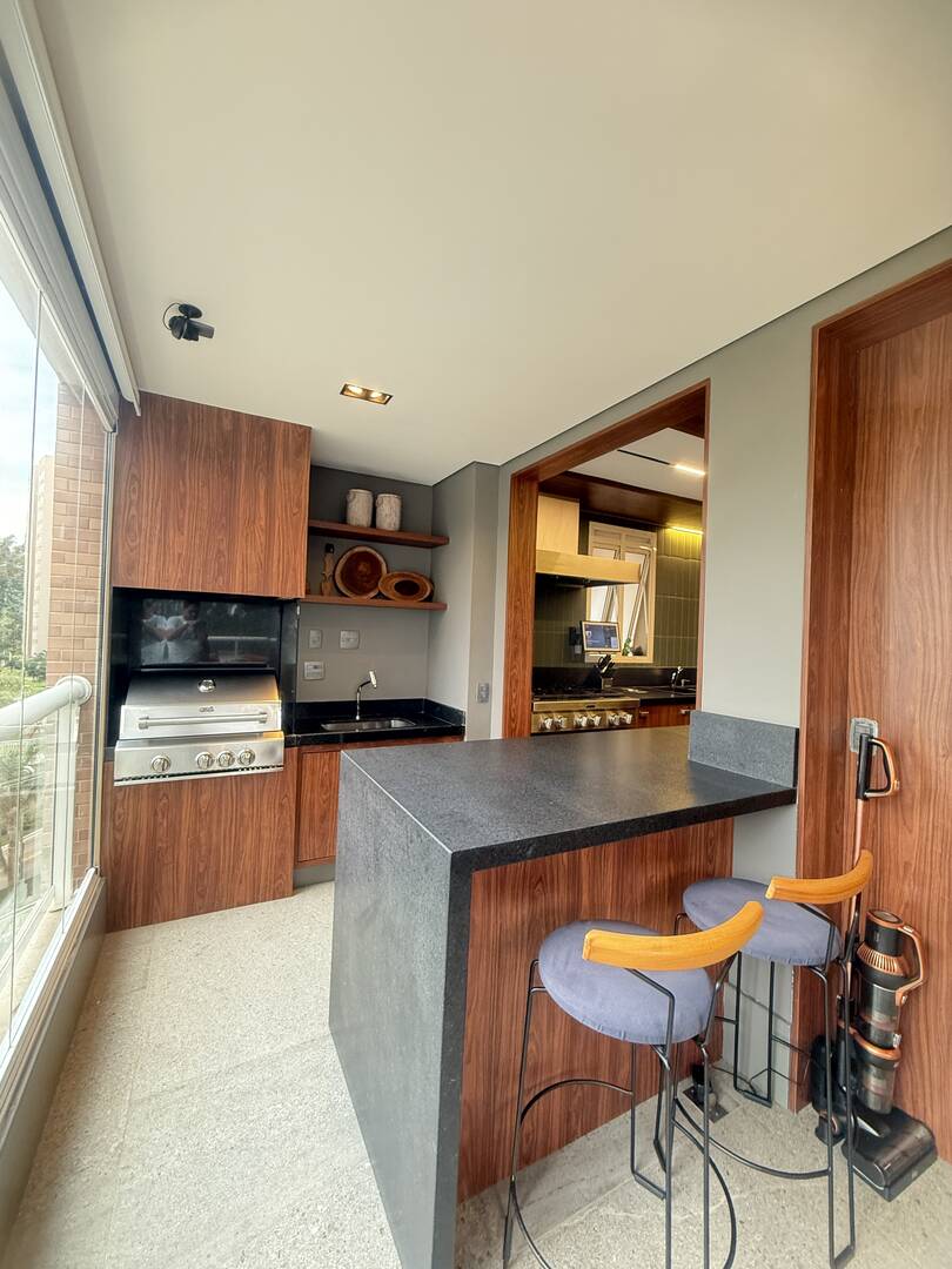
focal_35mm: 14
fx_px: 513
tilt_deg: +1.0
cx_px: 476
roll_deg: -2.4
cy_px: 634
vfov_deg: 102.1
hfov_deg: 85.7
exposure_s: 1/60
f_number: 2.2
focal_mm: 2.22
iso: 400
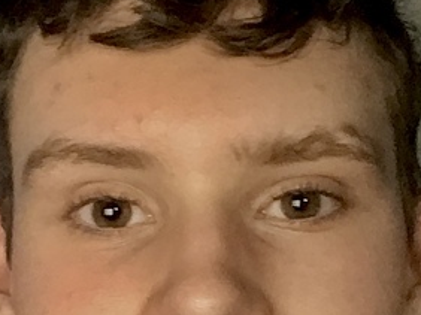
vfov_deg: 18.8
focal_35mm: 77
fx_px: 936
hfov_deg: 25.3
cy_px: 283
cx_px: 237
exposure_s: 1/25
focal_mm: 2.15
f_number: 2.4
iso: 400
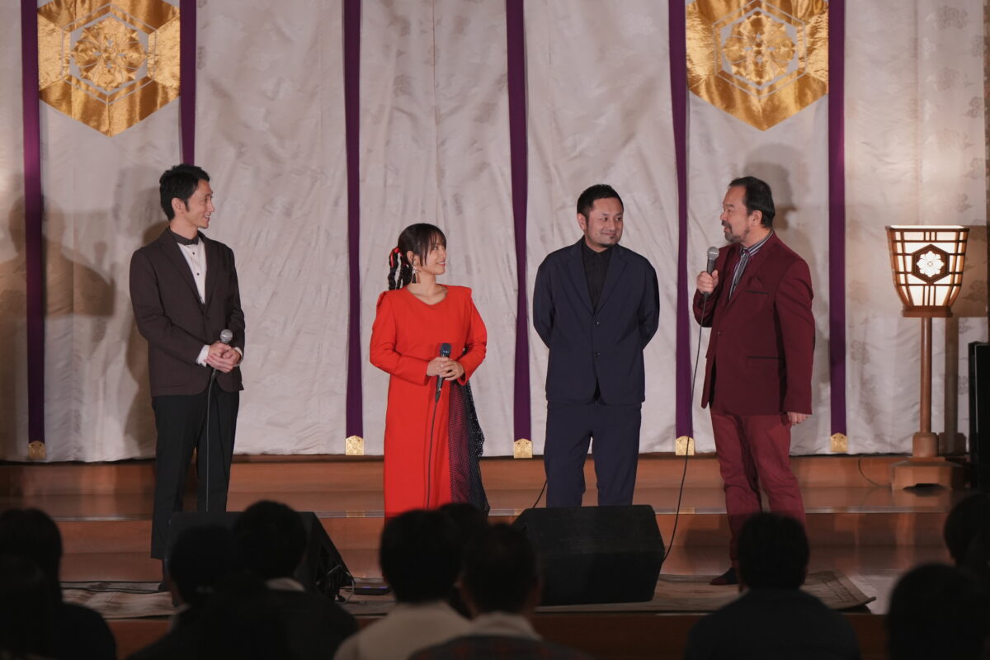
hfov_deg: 10.2
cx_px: 495
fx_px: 5527
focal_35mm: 201
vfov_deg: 6.8
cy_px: 330
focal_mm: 134
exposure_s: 1/125
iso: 1600
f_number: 4
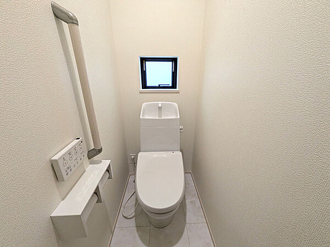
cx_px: 165
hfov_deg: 102.1
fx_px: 133
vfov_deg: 85.7
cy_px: 124
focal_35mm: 14
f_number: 2.2
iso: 137
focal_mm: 1.83
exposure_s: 1/120
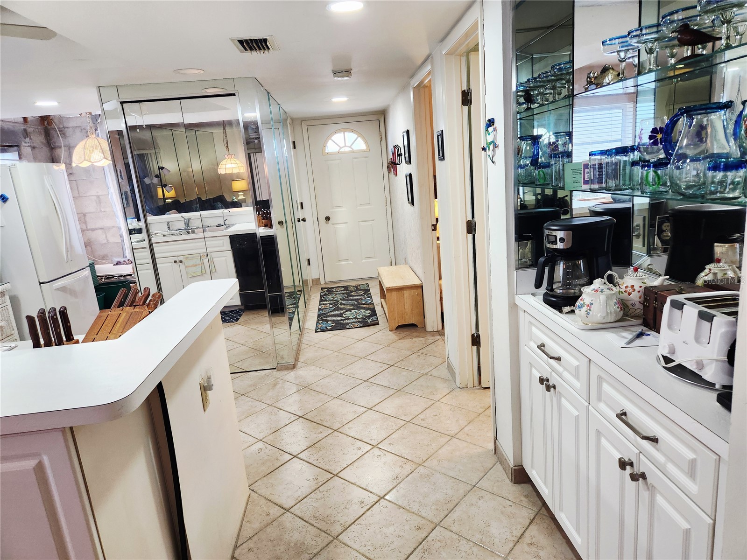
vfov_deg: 58.9
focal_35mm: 23
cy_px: 280
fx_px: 496
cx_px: 374
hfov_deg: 73.9
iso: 160
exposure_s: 1/120
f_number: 1.8
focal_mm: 5.4
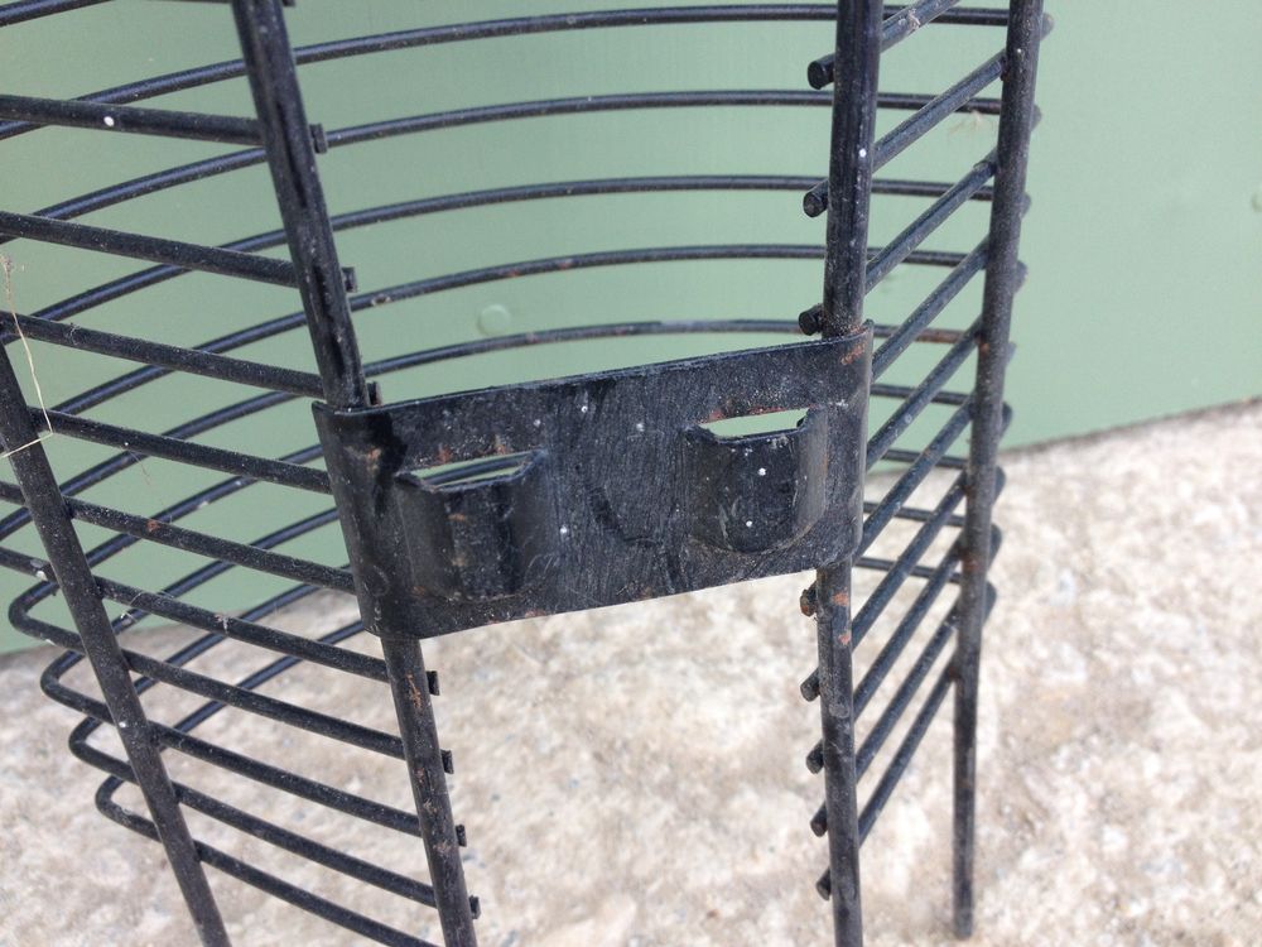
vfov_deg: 40.7
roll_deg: +2.3
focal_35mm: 35
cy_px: 474
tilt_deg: -38.5
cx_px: 631
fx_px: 1276
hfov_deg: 52.6
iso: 80
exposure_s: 1/120
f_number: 2.4
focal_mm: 4.28
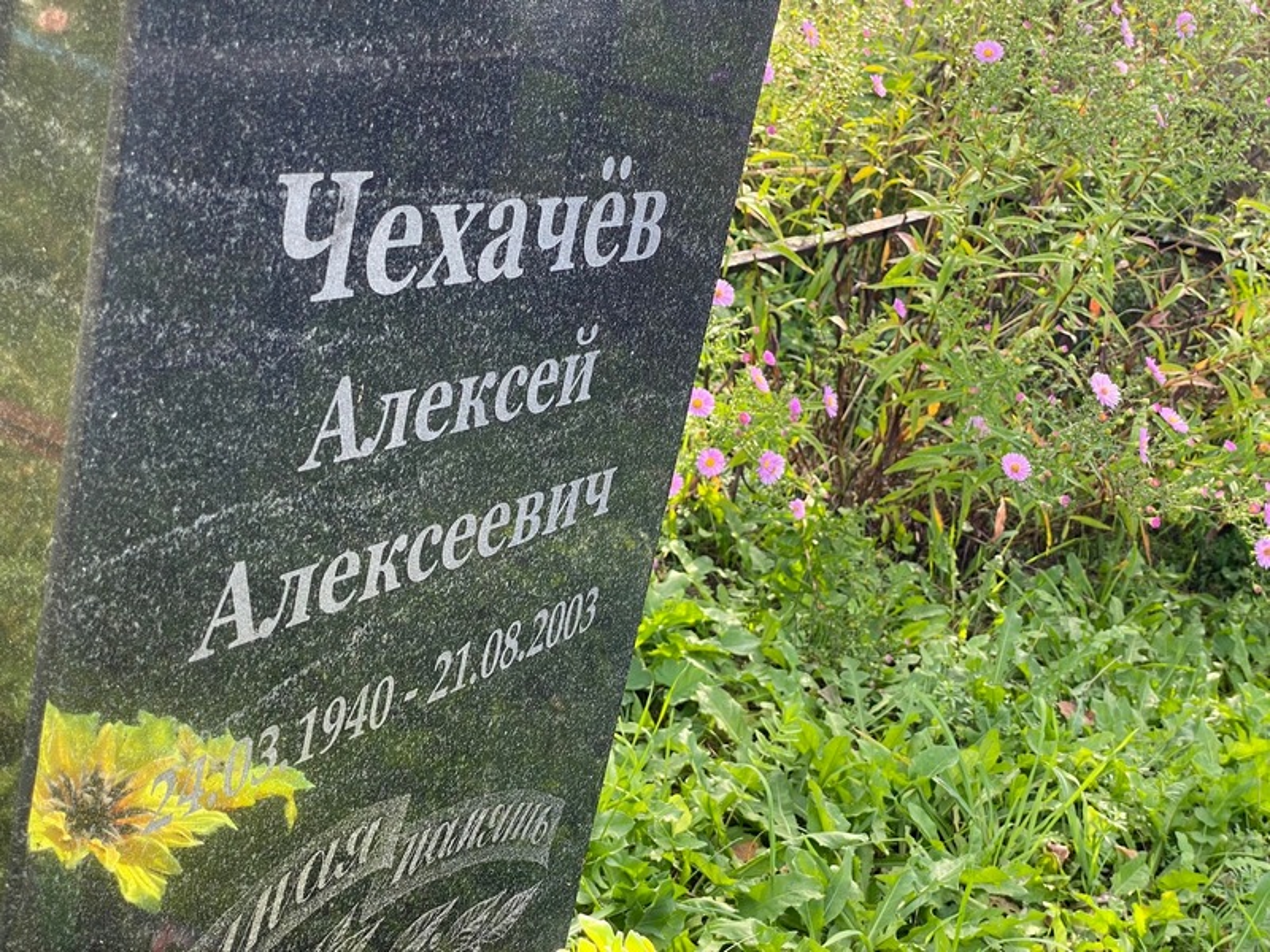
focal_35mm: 52
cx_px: 635
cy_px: 476
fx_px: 1908
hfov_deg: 36.8
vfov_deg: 28.0
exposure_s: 1/193
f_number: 2
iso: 20
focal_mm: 6
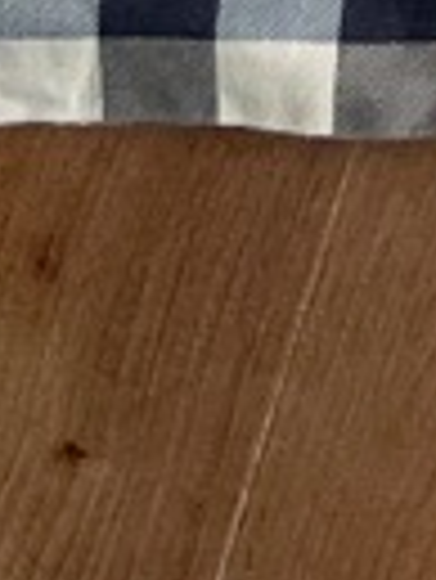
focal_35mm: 201
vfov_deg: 7.5
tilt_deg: -71.9
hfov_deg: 6.8
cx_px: 1182
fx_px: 3370
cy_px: -1601
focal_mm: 4.2
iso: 250
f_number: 1.6
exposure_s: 1/60
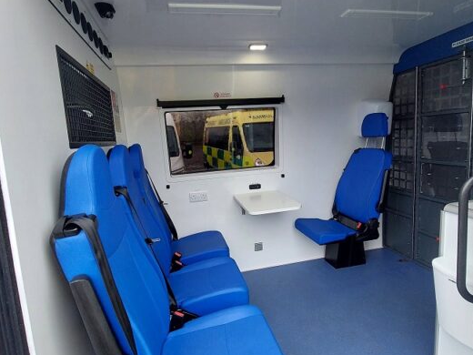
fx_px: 273
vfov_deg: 66.0
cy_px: 182
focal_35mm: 20
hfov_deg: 81.7
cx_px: 247
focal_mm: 1.74
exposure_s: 1/100
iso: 100
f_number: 2.2
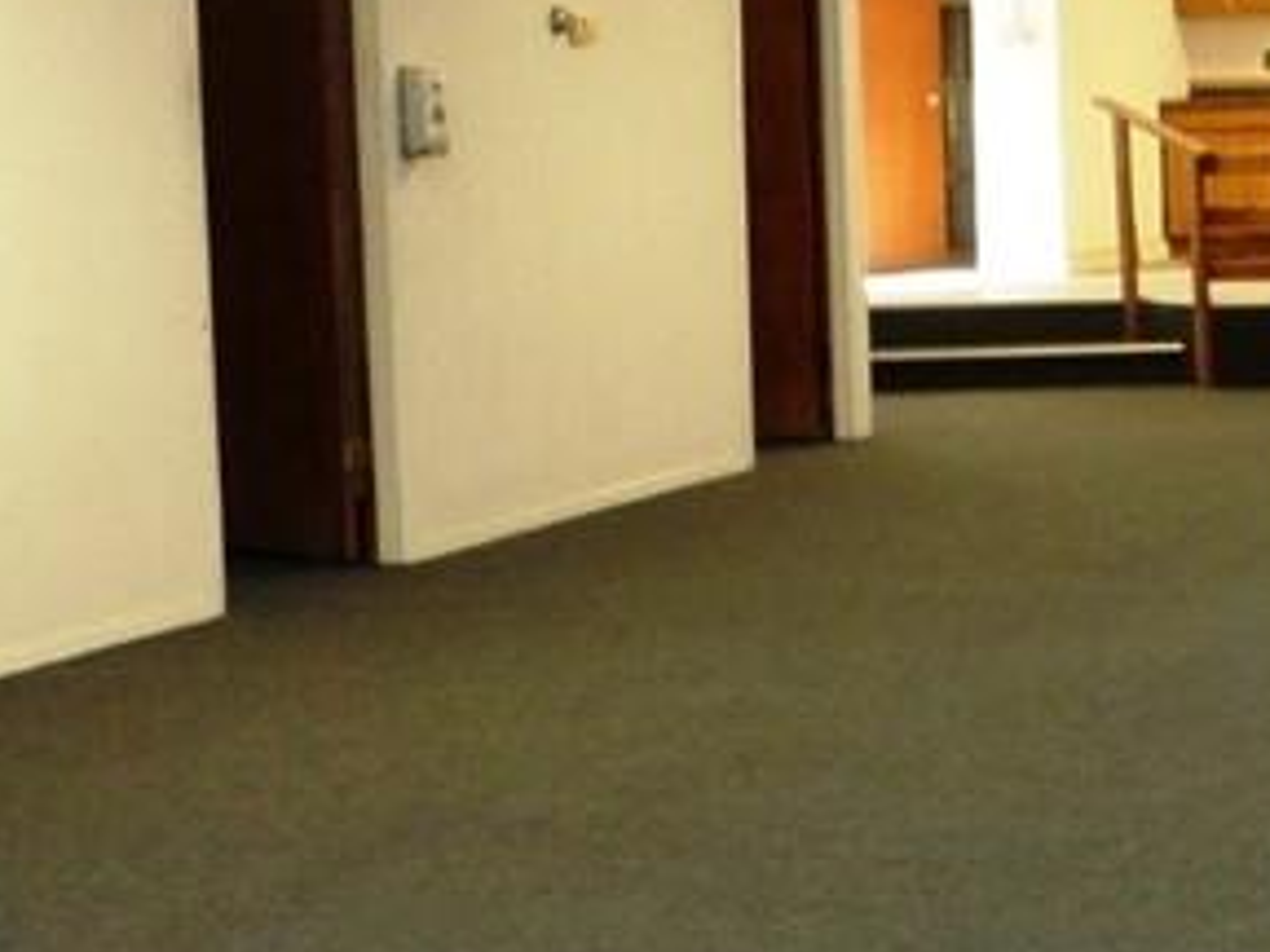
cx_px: 1468
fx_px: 3265
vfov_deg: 16.6
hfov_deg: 20.7
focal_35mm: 89
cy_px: 436
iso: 200
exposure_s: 1/30
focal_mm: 4.5
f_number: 2.5
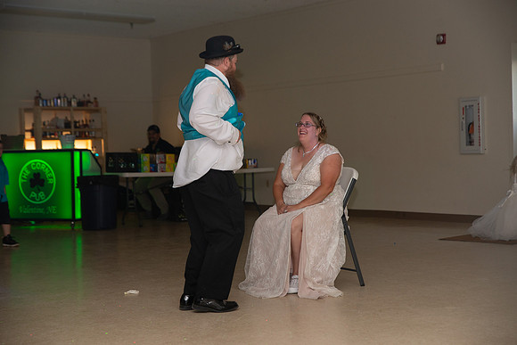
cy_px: 172
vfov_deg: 20.9
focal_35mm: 65
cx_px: 258
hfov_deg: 31.0
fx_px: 934
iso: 800
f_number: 3.5
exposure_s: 1/125
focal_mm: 65
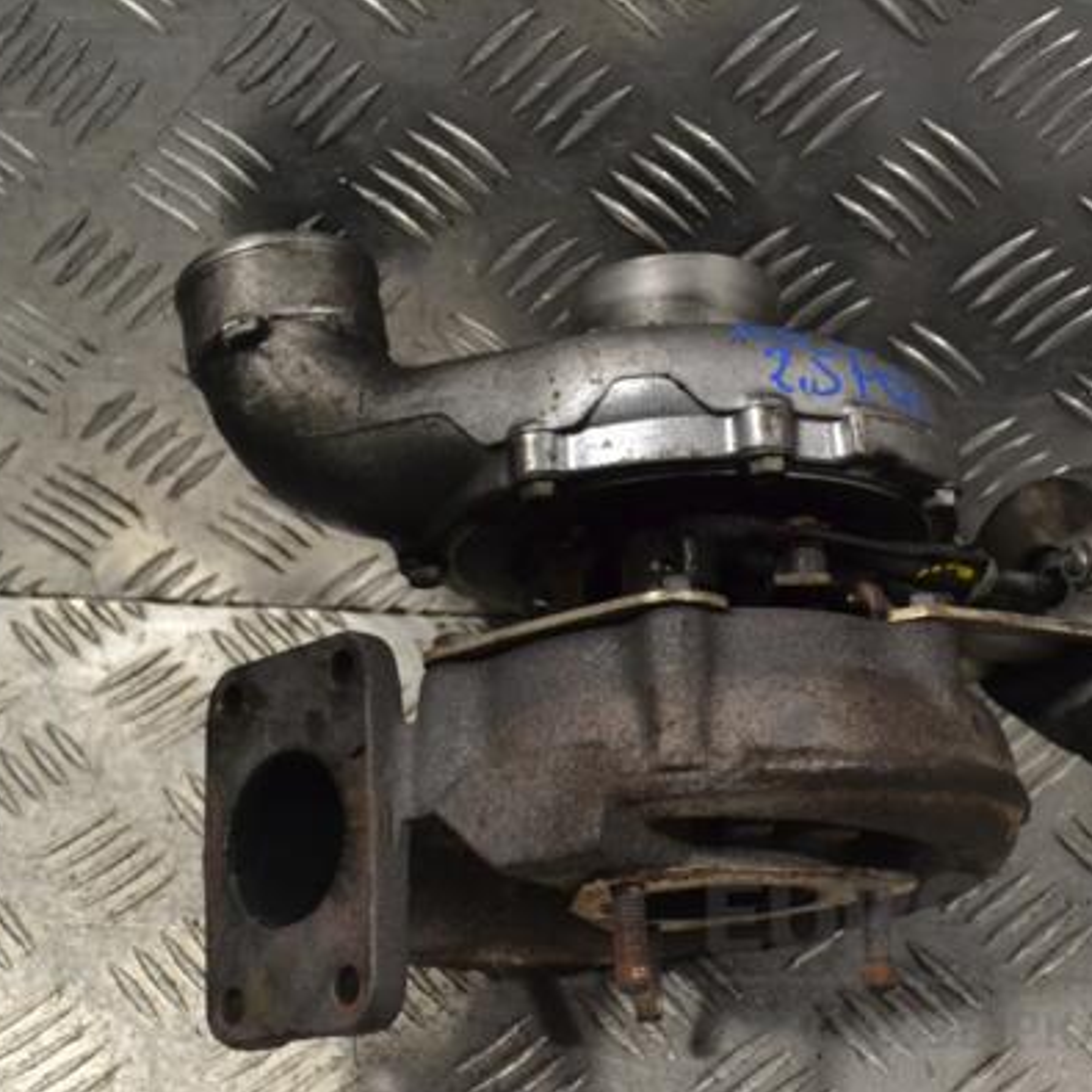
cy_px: 547
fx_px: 2213
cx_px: 655
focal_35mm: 62
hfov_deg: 27.7
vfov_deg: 27.7
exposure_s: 1/320
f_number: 9
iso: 3200
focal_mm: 32
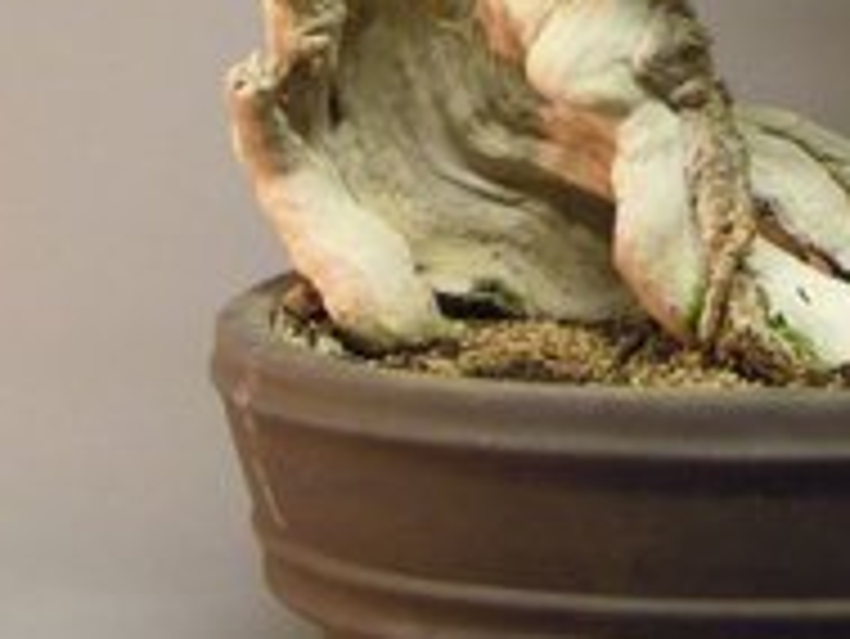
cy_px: -194
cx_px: 917
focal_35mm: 130
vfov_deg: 11.1
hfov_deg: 14.8
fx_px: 3194
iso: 360
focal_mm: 7.3
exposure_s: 1/40
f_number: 3.2
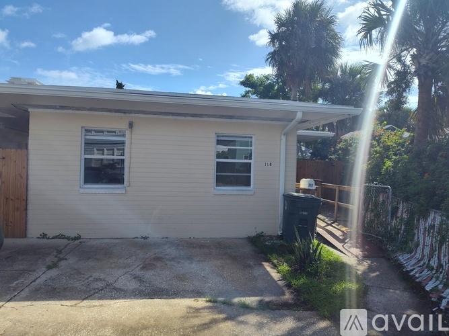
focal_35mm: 23
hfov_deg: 73.9
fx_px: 298
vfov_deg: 58.9
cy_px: 168
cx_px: 224
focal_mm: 5.56
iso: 100
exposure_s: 1/2492
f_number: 1.8
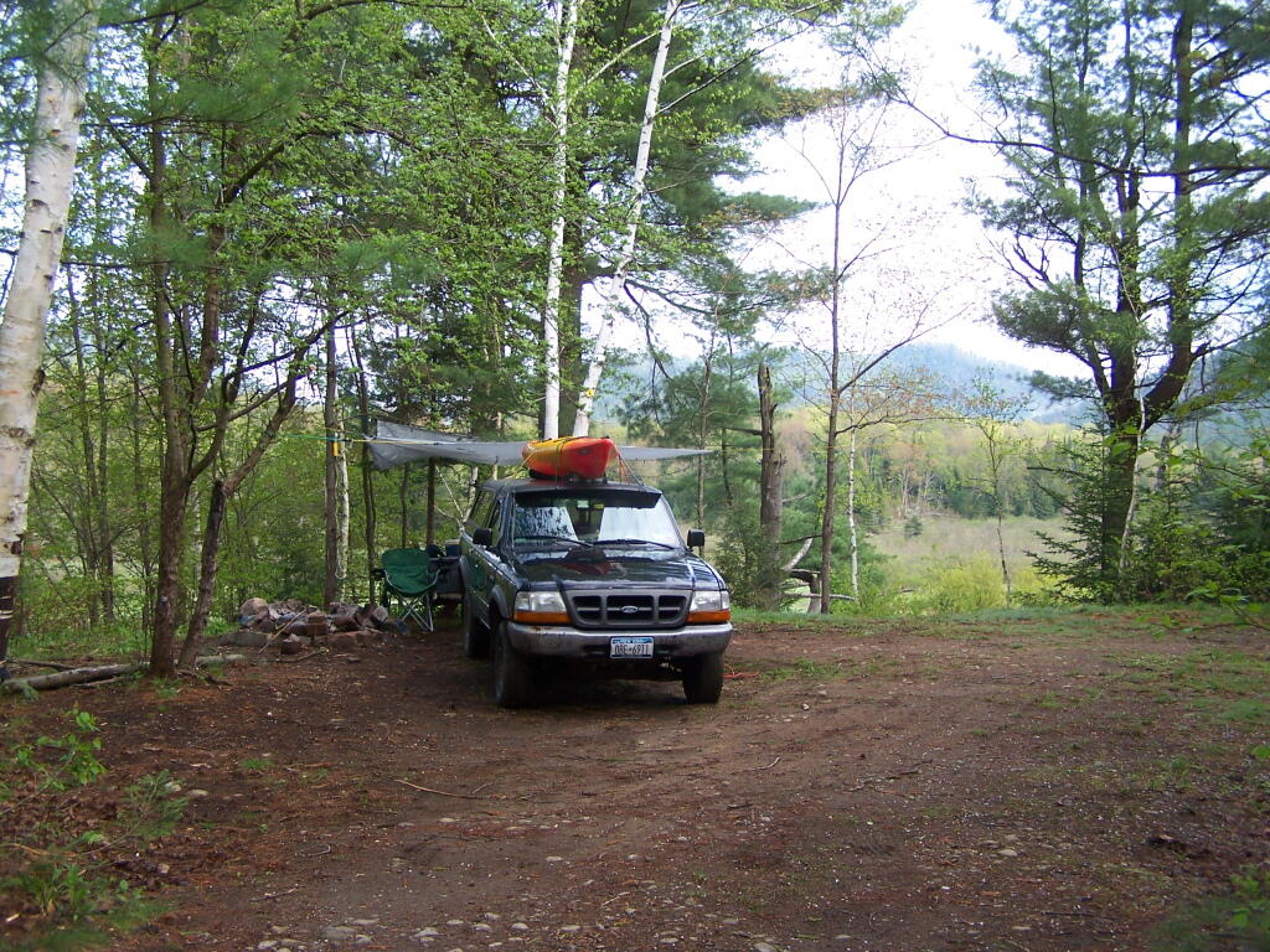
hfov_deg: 49.0
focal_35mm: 38
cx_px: 635
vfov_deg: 37.7
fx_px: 1394
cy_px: 476
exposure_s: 1/160
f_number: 2.8
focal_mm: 6.3
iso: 80
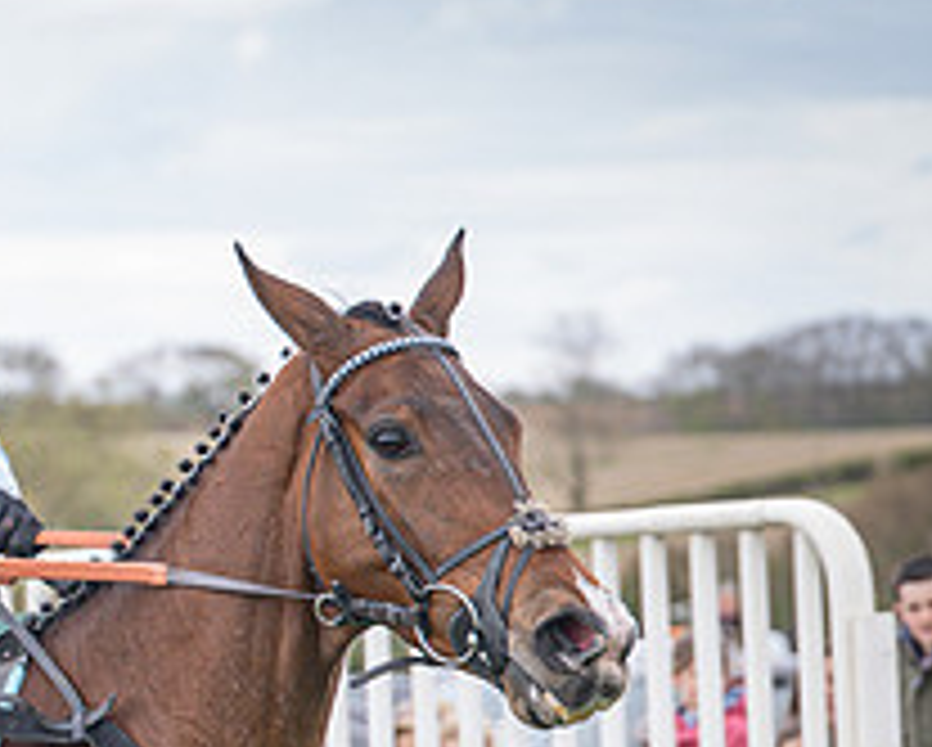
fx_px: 7620
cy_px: 947
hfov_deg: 7.0
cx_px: 97
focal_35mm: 276
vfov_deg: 5.6
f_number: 2.8
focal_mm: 76
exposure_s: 1/1250
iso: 400
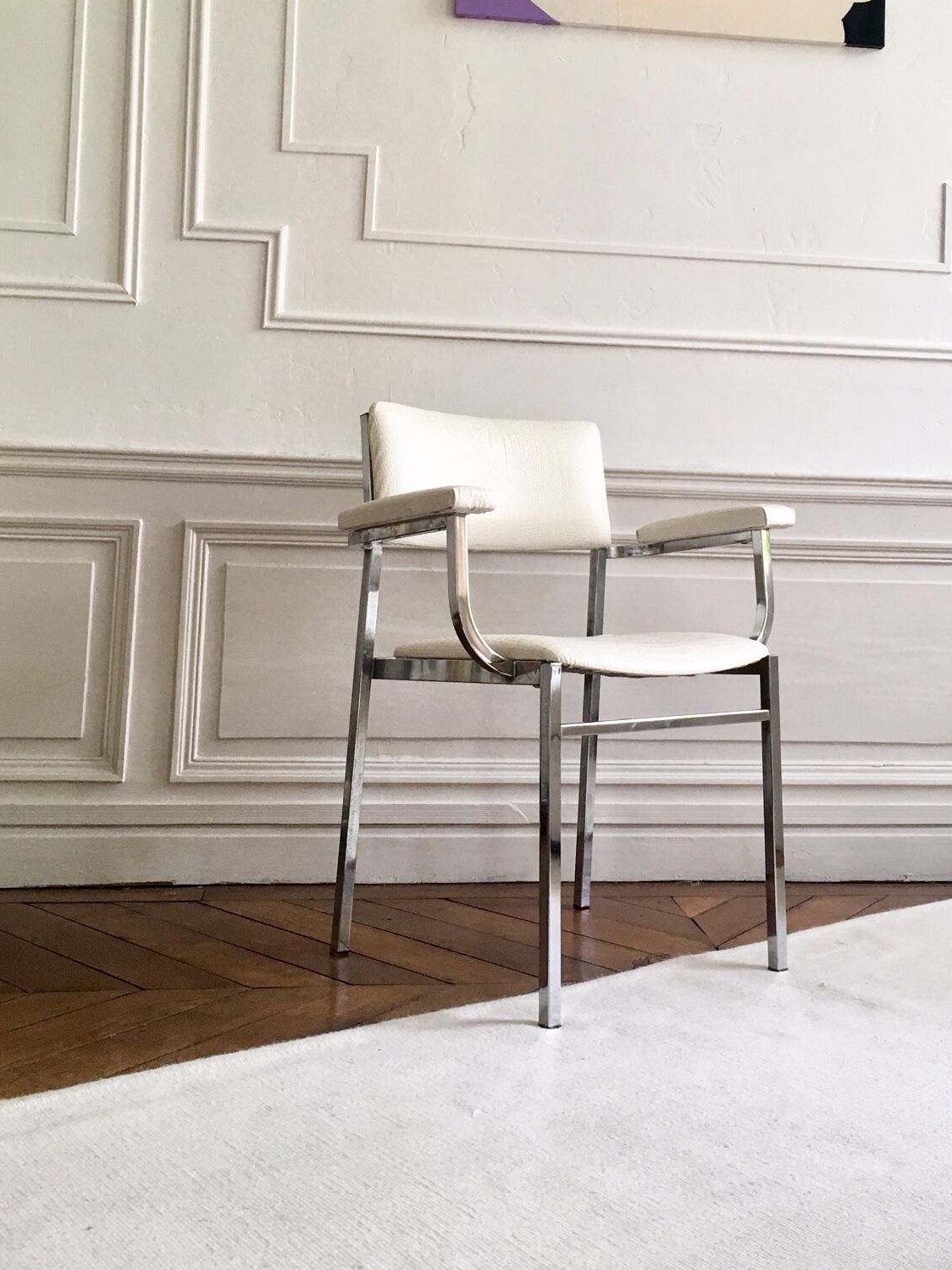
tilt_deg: +5.2
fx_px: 1430
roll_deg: -2.4
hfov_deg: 36.7
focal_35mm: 39
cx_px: 564
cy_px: 453
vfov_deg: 47.3
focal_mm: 4.15
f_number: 2.2
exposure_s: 1/33
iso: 50
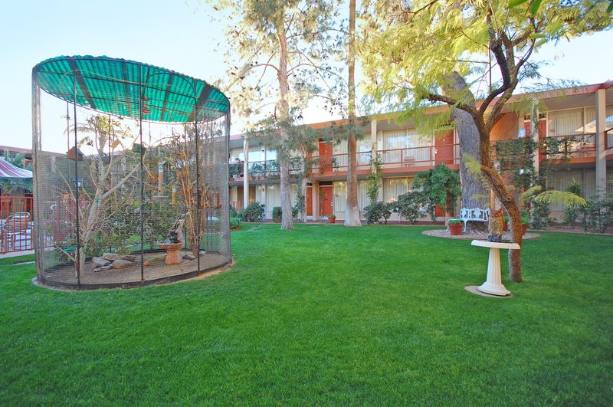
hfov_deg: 100.5
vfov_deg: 77.2
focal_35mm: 15
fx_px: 255
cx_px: 306
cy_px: 204
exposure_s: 1/50
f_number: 4
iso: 200
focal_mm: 10
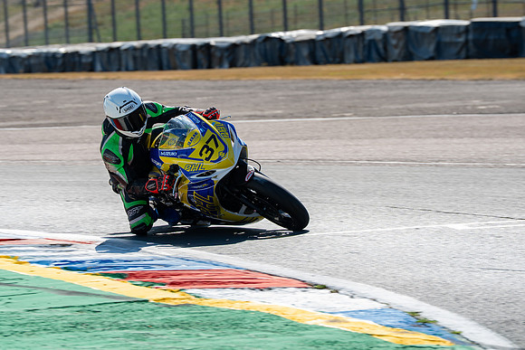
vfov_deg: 5.6
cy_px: 162
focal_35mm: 246
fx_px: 3587
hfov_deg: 8.4
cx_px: 202
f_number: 6.3
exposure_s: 1/500
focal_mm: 200
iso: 160
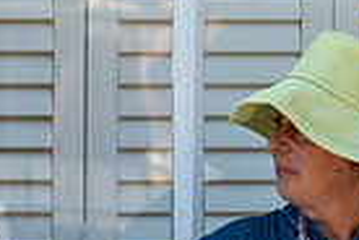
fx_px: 6791
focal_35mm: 681
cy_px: 188
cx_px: 40
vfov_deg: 2.0
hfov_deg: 3.0
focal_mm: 155
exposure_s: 1/800
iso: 160
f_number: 4.5
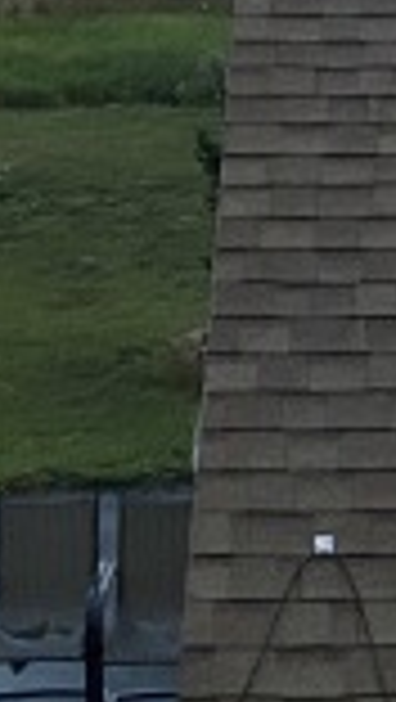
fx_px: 2701
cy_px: -446
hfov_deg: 8.3
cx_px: 410
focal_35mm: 145
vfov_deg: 13.7
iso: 500
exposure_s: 1/60
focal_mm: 4.25
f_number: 1.8
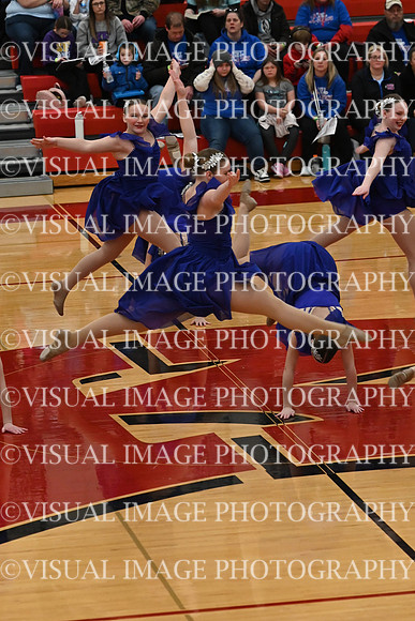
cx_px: 208
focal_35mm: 168
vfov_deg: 12.2
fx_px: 2903
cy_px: 310
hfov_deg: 8.2
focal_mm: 112
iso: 5000
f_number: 4
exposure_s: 1/400
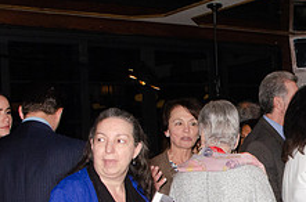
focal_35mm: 71
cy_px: 127
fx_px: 602
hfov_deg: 26.8
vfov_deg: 19.0
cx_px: 313
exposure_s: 1/100
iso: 2500
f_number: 16
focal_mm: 18
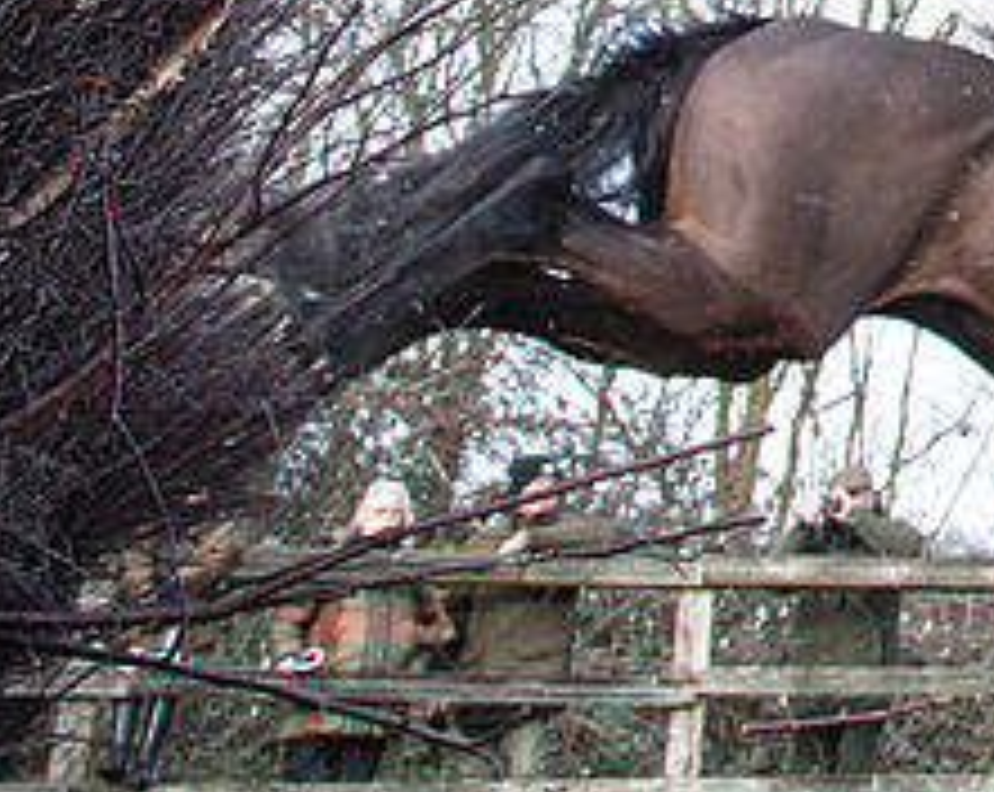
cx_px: 2077
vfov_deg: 12.9
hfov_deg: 14.4
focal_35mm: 108
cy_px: -651
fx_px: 3172
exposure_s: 1/1000
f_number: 8
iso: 2000
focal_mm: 19
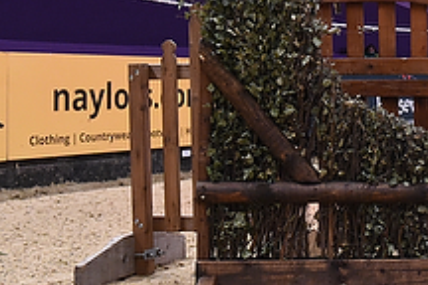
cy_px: 93
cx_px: 557
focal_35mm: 89
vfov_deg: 15.3
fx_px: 1058
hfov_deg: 20.8
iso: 6400
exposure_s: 1/200
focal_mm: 32
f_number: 4.5
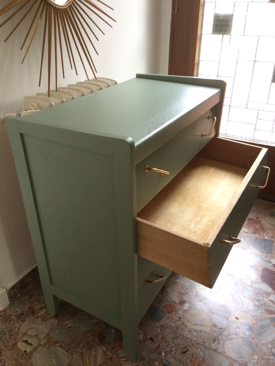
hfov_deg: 48.2
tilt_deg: -32.8
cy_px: 183
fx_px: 307
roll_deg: +1.2
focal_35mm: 29
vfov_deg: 61.7
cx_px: 138
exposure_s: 1/33
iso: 250
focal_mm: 4.15
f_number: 2.2
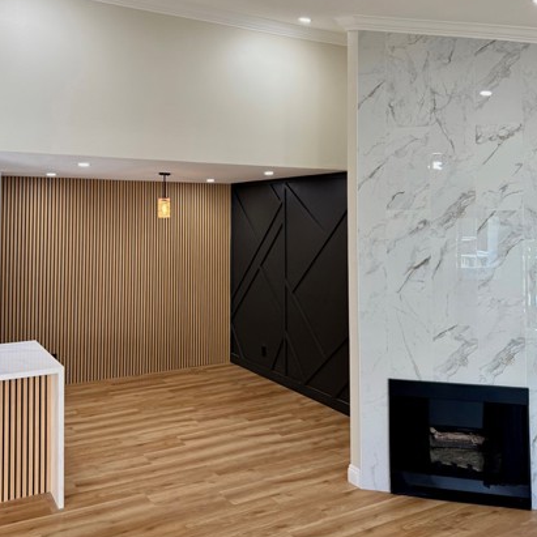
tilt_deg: +3.1
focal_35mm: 33
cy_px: 197
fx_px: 579
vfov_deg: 49.2
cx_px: 248
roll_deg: +0.7
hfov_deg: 49.7
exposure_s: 1/120
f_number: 1.78
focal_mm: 6.76
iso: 125
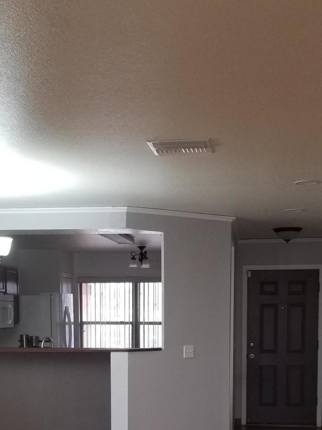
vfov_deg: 33.6
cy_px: 362
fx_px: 682
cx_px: 147
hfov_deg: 26.6
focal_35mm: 55
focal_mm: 4.3
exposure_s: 1/24
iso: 100
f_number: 1.7
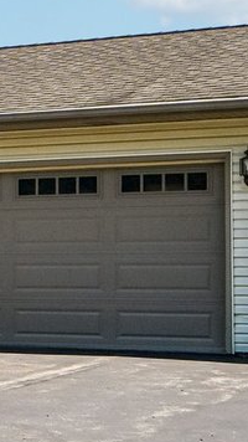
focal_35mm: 124
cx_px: -486
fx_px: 1451
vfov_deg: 17.3
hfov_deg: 8.3
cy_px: 276
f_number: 13
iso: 400
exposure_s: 1/400
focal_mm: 26
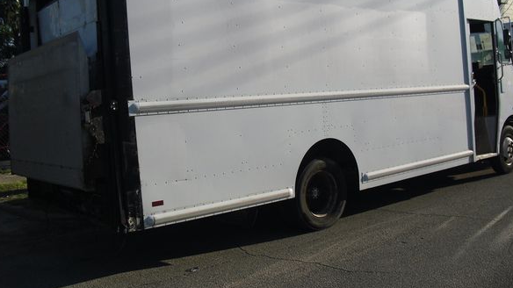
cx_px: 270
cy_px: 102
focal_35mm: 43
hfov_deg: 47.4
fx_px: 585
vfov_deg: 27.6
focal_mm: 6.3
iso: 80
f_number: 7.8
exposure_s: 1/250
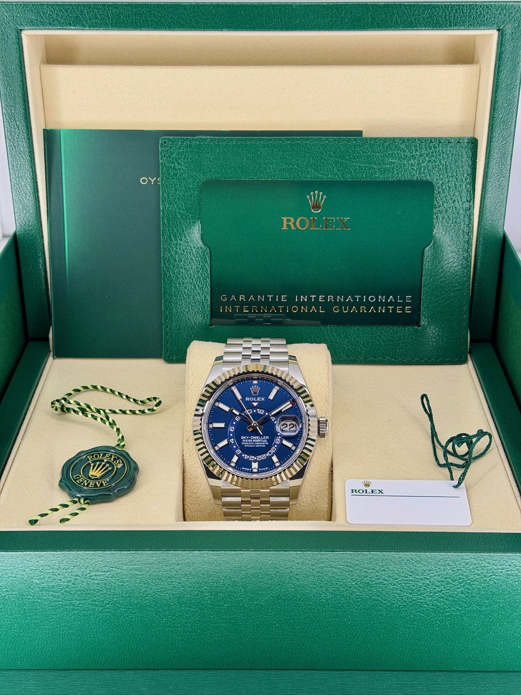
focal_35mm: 48
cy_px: 348
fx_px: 963
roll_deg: +0.0
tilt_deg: -29.8
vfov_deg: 39.7
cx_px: 260
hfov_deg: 30.3
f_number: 1.78
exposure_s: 1/112
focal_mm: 6.76
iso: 50
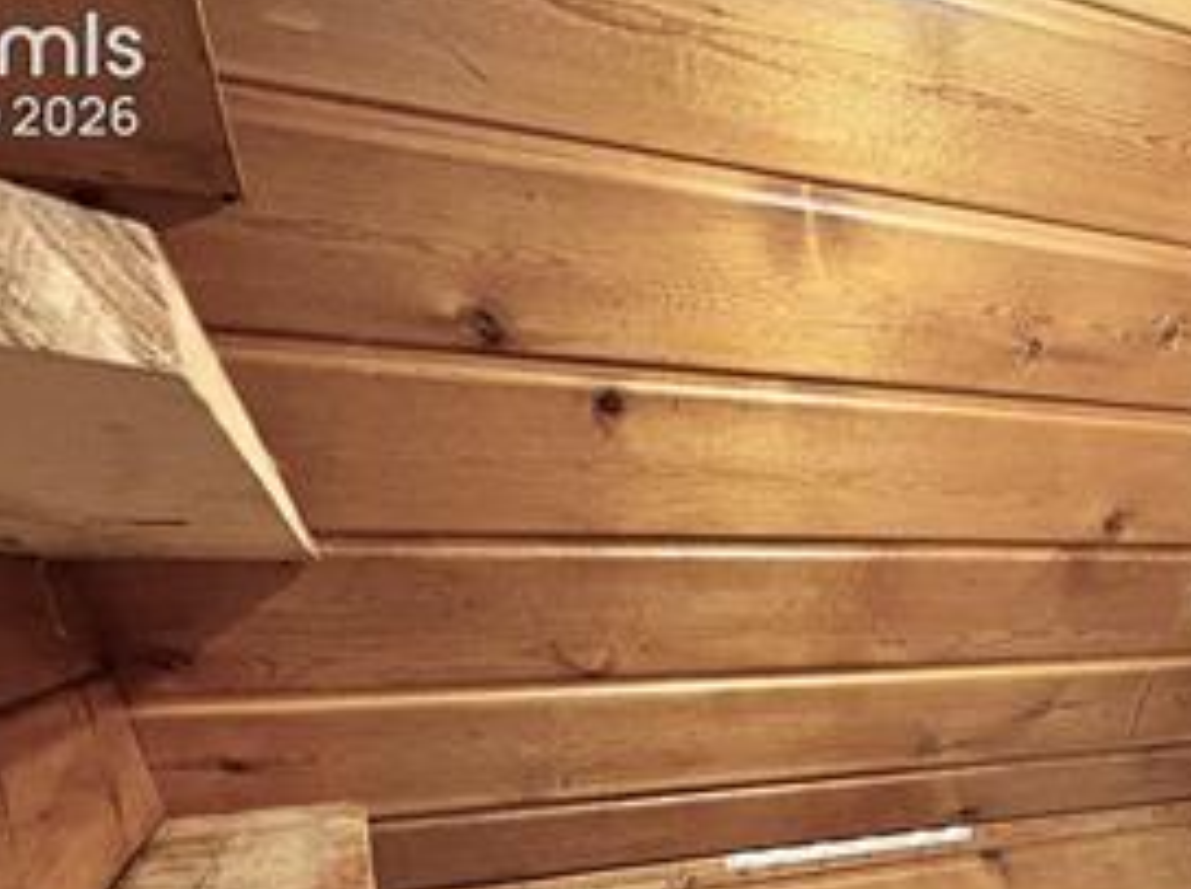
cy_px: 944
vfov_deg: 37.0
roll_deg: +0.1
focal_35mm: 33
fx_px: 1133
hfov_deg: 50.7
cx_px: 1011
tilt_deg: -18.5
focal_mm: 2.22
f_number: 2.2
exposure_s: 1/60
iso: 500
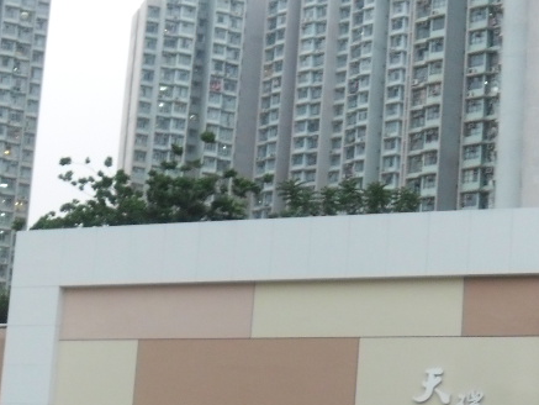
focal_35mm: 103
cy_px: 384
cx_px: 326
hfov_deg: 19.1
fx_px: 1604
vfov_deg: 14.2
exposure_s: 1/22
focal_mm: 7.8
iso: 200
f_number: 4.5
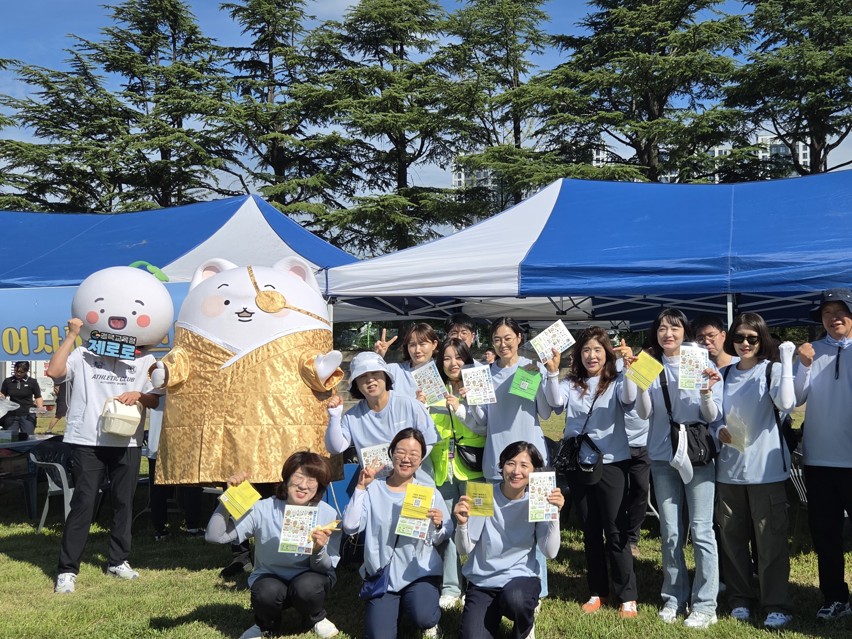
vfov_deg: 39.6
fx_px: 886
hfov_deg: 50.5
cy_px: 350
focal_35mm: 36
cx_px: 563
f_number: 1.8
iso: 80
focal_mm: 5.4
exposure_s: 1/6032
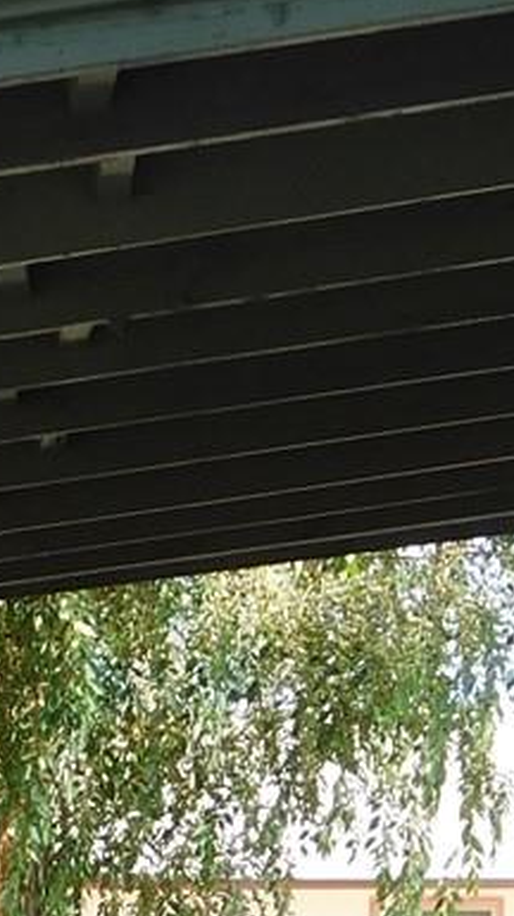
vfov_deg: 10.3
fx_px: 4953
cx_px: 40
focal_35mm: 204
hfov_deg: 5.9
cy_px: 1223
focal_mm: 8
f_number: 3.7
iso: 125
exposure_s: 1/200
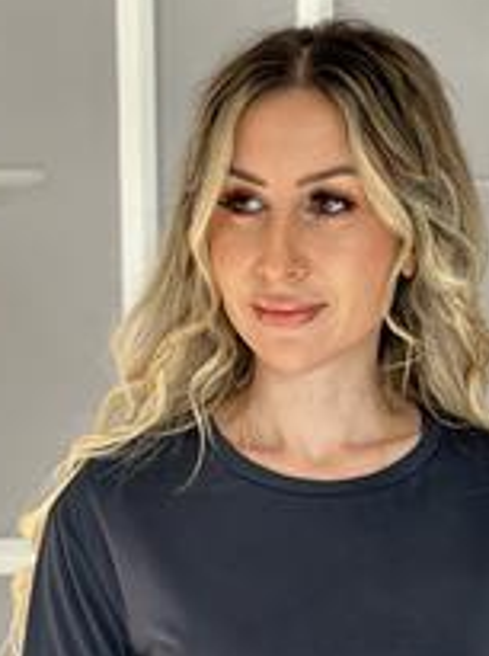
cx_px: 272
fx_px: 2305
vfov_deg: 15.5
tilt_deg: -9.7
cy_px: 806
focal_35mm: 122
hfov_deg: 12.1
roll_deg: -0.5
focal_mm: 6.86
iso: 250
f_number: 1.78
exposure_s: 1/60
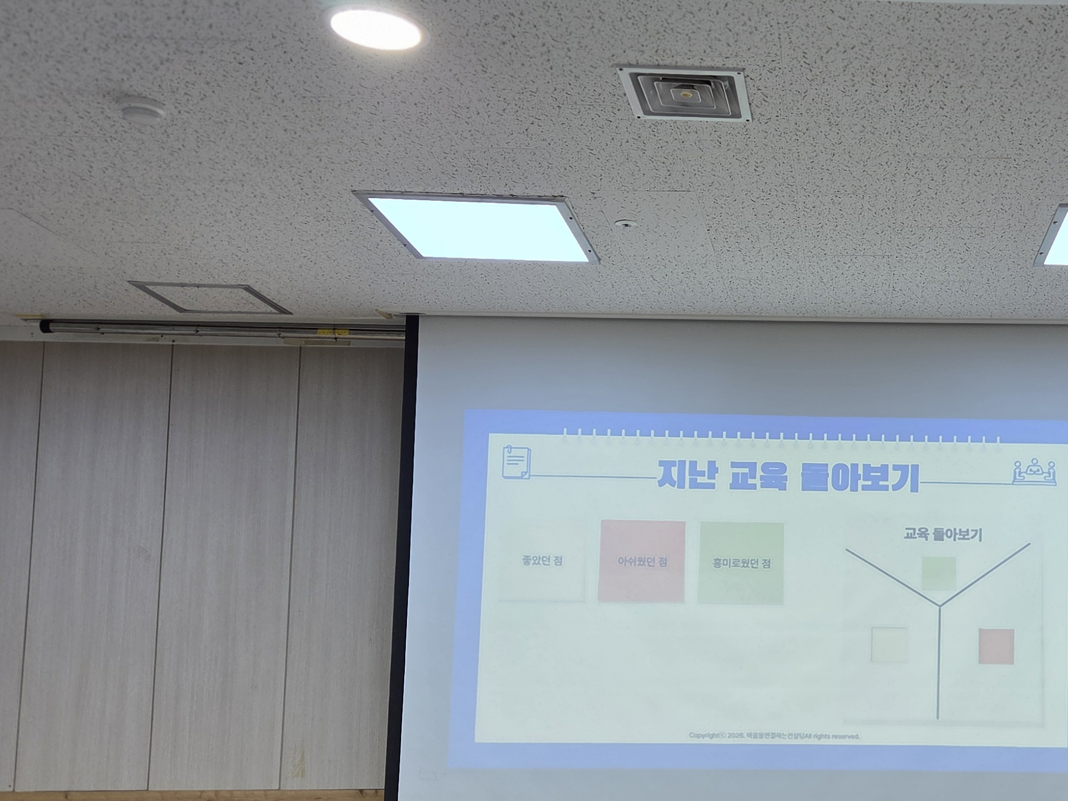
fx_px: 1419
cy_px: 542
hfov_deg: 39.3
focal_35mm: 46
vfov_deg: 31.2
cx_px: 884
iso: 80
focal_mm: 5.4
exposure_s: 1/120
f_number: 1.8
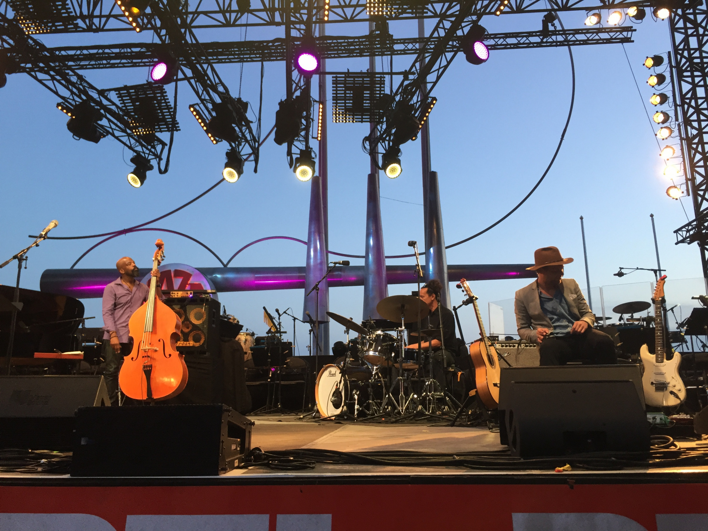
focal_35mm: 29
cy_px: 266
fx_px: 593
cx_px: 354
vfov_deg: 48.2
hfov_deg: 61.7
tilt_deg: +12.1
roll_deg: -0.6
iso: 50
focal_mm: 4.15
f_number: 2.2
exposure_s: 1/33
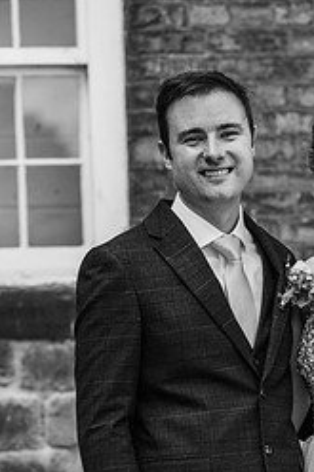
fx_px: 2017
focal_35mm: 154
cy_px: 423
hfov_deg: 8.9
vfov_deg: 13.2
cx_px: 265
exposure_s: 1/1250
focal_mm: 85
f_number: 2.8
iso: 100
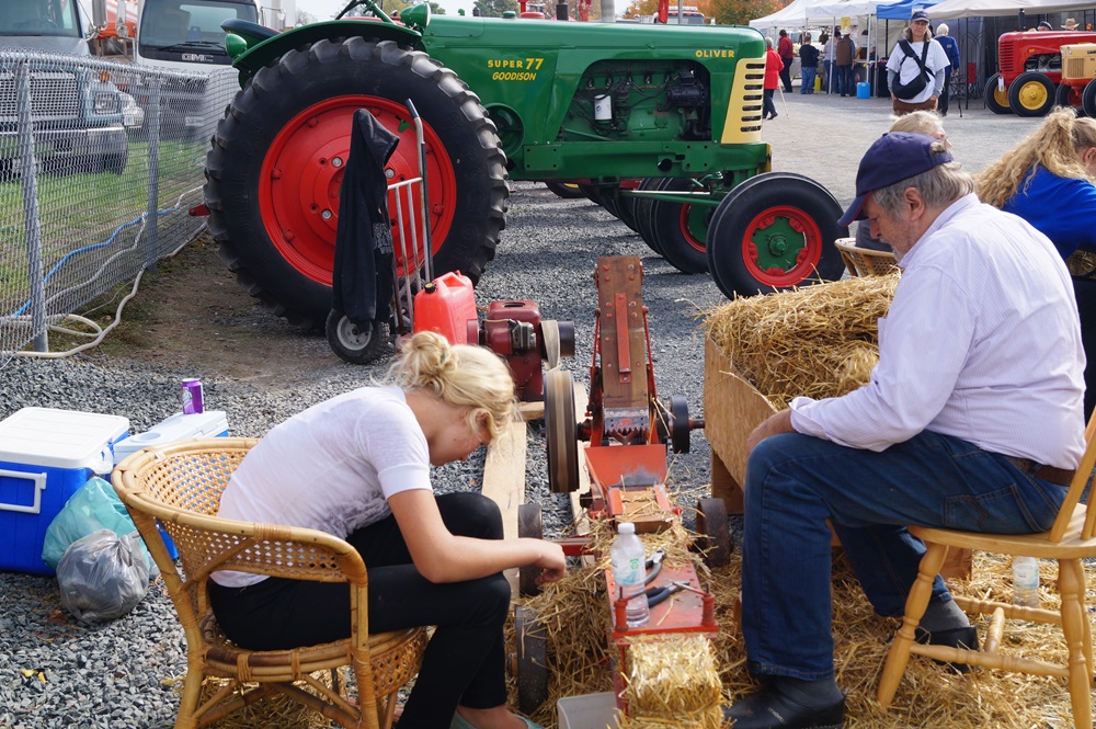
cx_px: 548
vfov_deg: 25.7
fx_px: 1597
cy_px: 364
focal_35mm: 52
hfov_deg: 37.9
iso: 100
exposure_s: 1/125
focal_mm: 35
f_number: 9
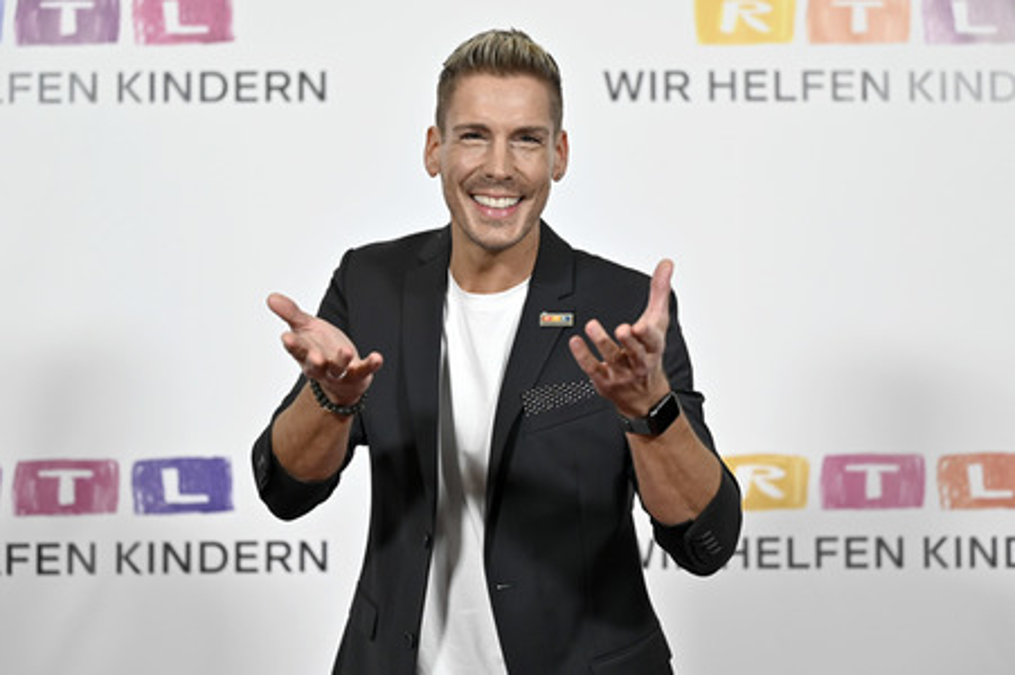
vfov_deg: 13.8
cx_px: 508
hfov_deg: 20.6
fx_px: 2789
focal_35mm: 99
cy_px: 338
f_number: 2.8
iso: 800
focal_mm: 99
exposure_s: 1/640
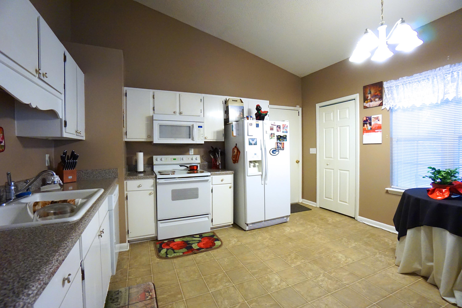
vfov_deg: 77.3
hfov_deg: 100.4
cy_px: 154
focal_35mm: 15
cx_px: 231
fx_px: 192
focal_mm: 10
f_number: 4
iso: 3200
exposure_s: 1/125
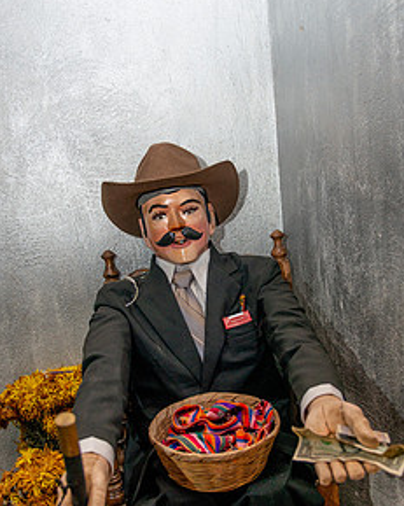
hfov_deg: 39.1
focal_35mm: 38
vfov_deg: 47.7
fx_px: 568
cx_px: 219
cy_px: 299
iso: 500
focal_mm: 26
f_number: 2.8
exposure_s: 1/80
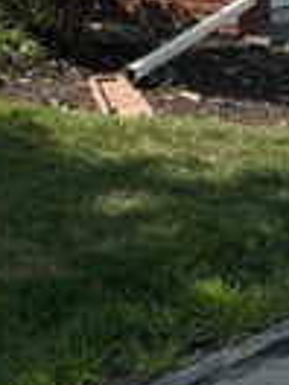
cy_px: -162
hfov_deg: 12.0
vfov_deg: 15.3
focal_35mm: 121
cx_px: -55
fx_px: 1347
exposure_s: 1/4049
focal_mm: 6.76
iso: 80
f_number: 1.78
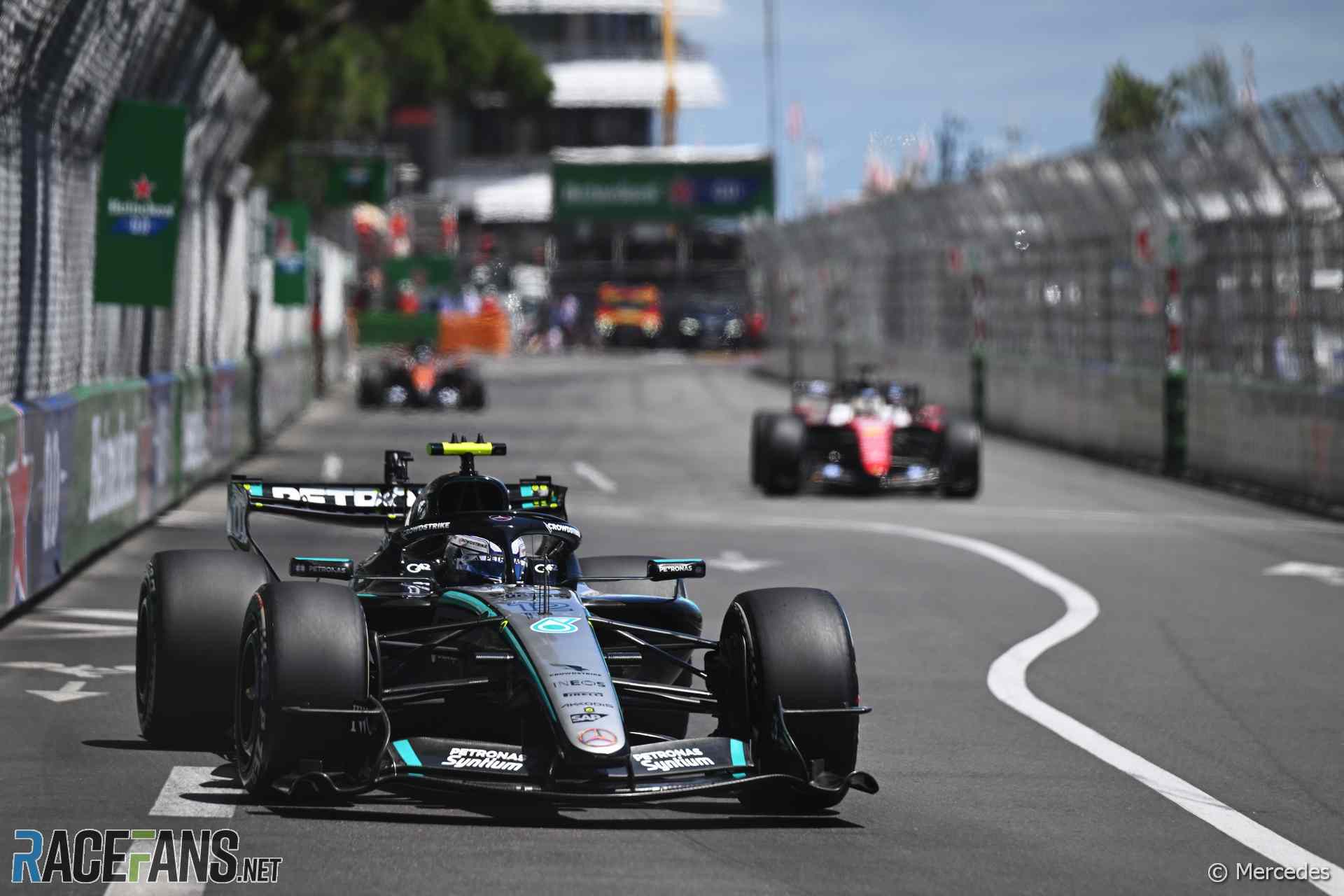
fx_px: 7466
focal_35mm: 200
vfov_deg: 6.9
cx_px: 672
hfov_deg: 10.3
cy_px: 448
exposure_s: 1/3200
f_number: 3.2
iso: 160
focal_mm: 200
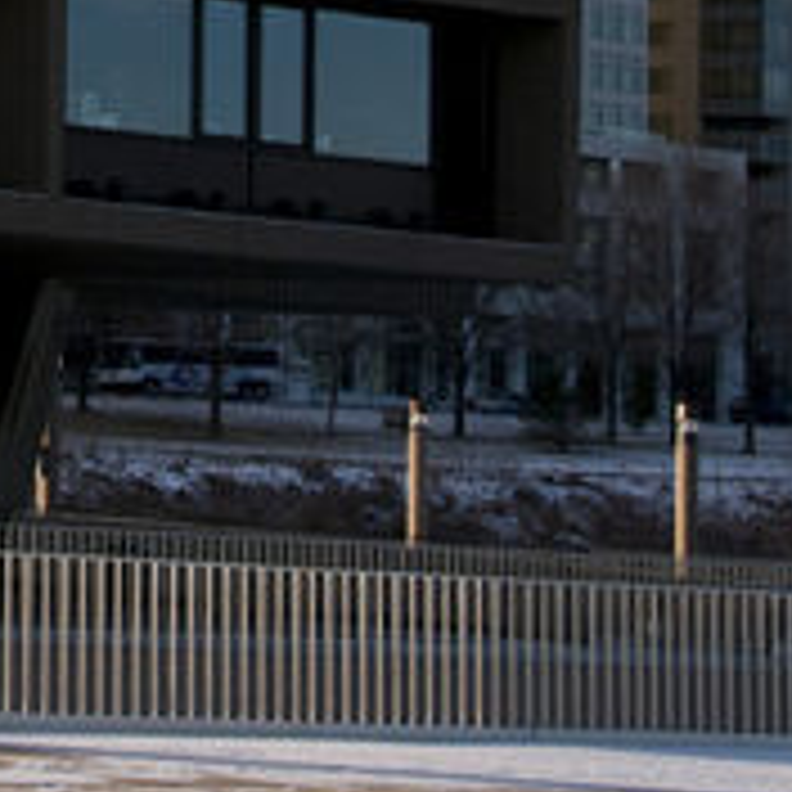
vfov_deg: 8.4
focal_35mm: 202
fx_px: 5233
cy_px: -430
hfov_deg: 8.6
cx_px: -50
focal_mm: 31
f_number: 7.1
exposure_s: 1/640
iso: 200
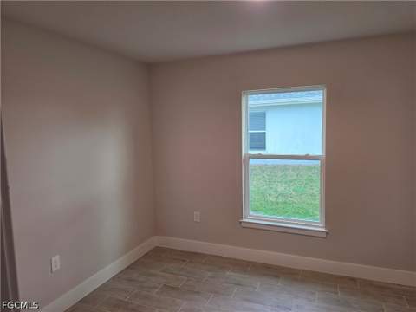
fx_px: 276
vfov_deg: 58.9
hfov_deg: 73.9
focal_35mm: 23
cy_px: 156
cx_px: 208
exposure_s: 1/120
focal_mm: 6.5
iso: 50
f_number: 1.4
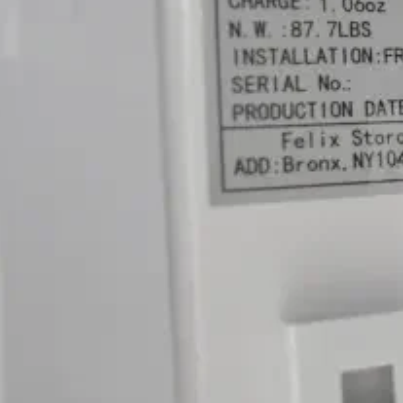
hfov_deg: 17.5
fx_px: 1185
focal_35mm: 90
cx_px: 586
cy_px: 46
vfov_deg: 19.0
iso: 6400
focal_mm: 24
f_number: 5
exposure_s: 1/250
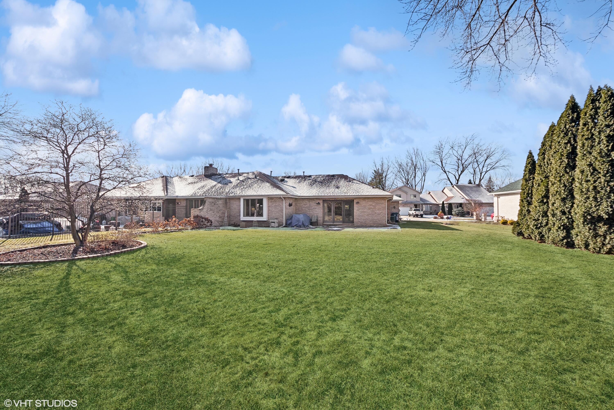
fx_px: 256
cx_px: 307
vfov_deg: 77.3
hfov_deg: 100.4
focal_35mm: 15
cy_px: 205
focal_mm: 10
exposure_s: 1/200
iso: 125
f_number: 6.3
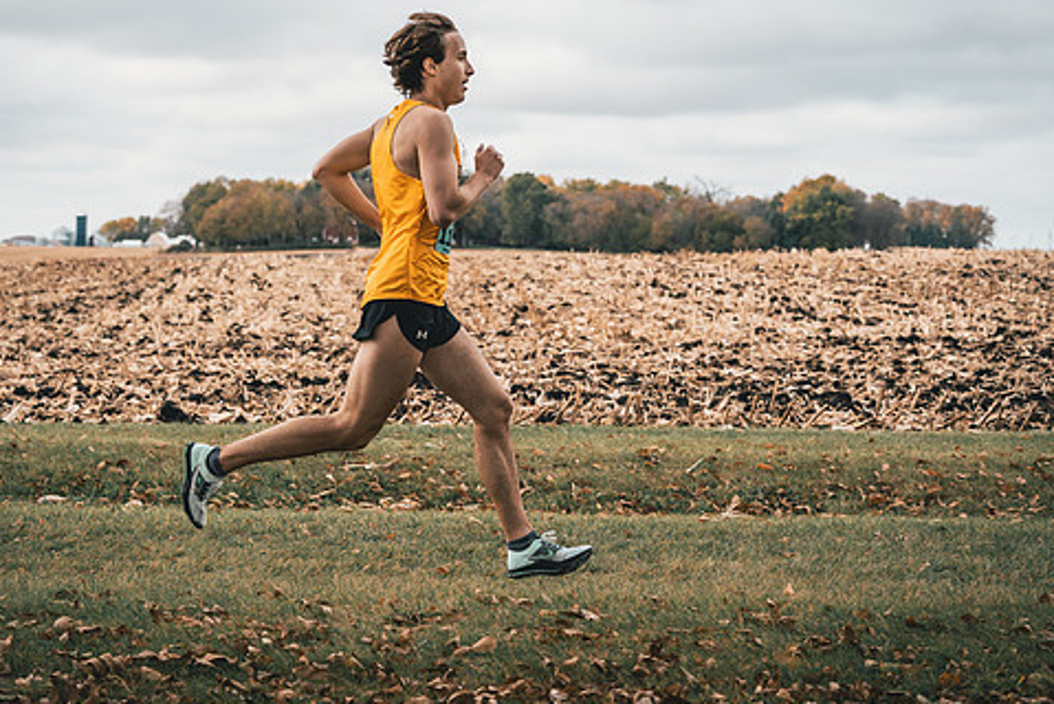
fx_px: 3105
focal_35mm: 106
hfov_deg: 19.3
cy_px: 294
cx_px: 471
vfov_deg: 12.9
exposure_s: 1/1000
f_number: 6.3
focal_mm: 84
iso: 400
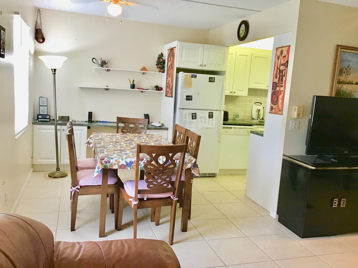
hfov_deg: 58.4
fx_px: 321
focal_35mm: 31
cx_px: 179
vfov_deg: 45.4
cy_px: 134
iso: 64
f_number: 2.4
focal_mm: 3.3
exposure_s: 1/30
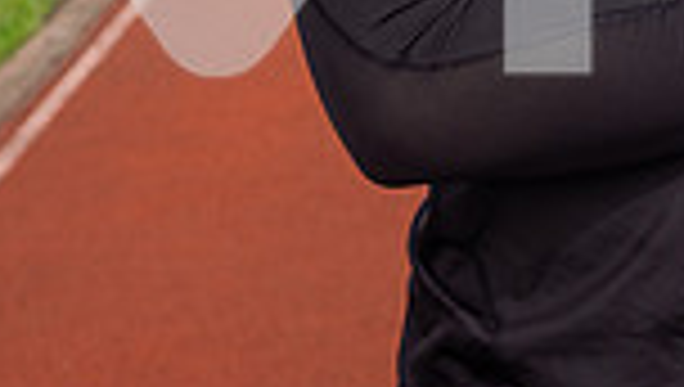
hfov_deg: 13.7
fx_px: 2815
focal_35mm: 155
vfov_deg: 7.6
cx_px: 666
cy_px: -378
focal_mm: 50
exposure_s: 1/250
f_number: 7.1
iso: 80
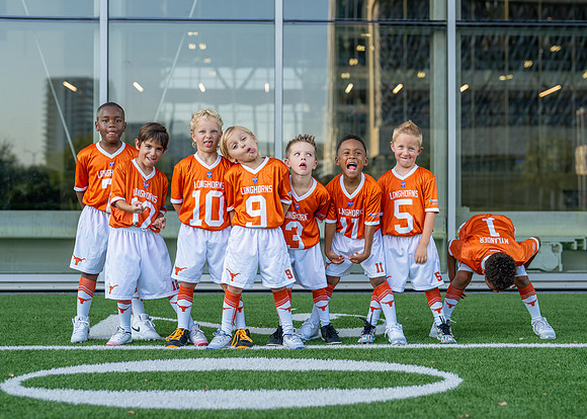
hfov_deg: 32.1
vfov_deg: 23.2
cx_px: 319
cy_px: 214
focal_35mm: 61
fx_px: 1020
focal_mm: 50
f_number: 2
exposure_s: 1/400
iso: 100
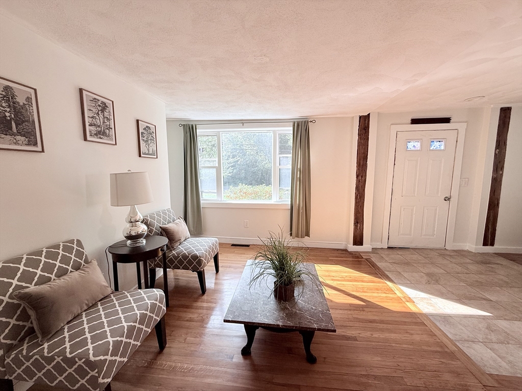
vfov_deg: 85.7
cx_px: 261
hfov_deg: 102.1
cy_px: 196
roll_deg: +0.3
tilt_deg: -6.8
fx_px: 211
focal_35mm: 14
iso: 64
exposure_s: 1/134
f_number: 2.2
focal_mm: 2.22
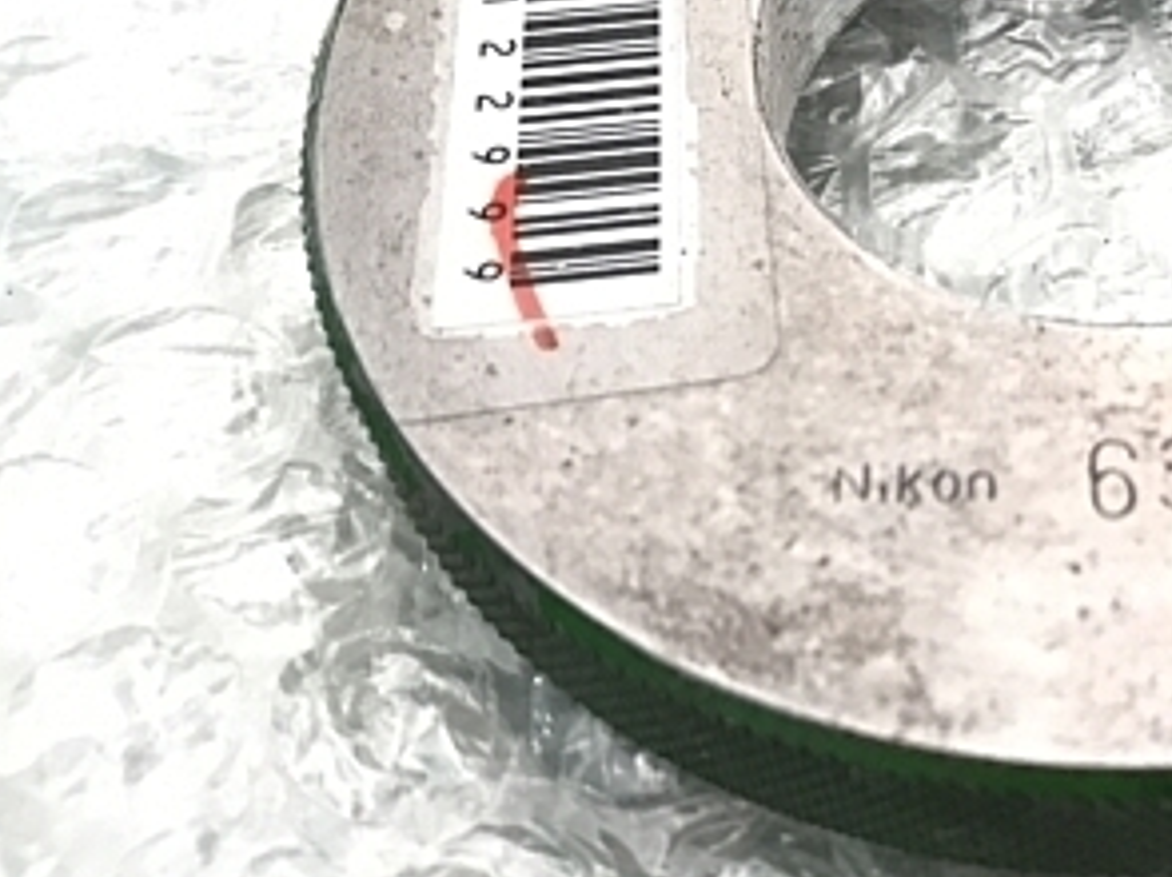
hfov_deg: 30.2
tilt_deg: -51.7
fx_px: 2064
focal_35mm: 61
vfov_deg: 23.8
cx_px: 1084
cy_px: 251
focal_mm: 3.99
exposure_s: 1/30
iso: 40
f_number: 1.8
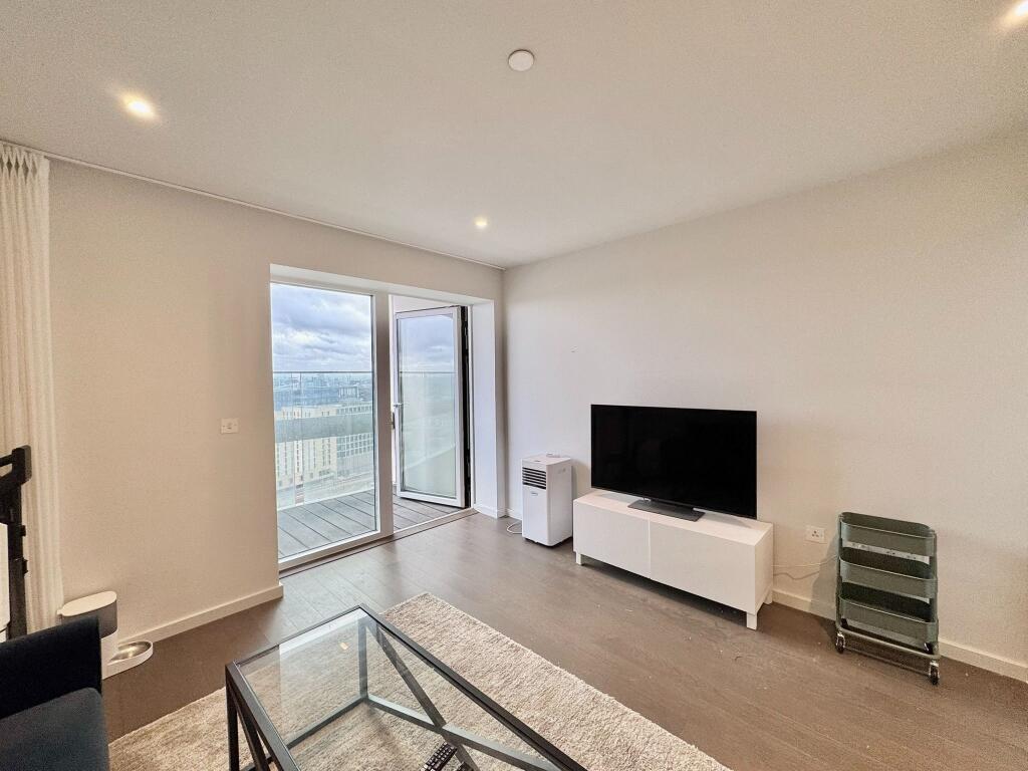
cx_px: 514
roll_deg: +0.6
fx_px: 416
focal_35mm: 14
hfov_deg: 102.1
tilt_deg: -1.4
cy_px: 386
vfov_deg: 85.7
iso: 80
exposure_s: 1/100
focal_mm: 2.22
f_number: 2.2
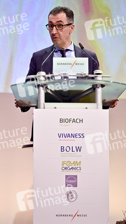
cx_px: 62
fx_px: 885
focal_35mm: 149
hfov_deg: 8.1
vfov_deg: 14.4
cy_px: 112
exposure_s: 1/500
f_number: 2.8
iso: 800
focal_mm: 140
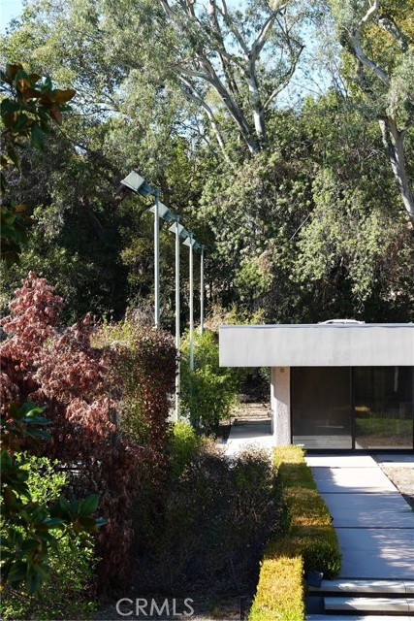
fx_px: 1293
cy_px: 310
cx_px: 207
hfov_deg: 18.2
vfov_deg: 27.0
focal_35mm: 75
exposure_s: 1/125
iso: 100
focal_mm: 50
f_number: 5.6
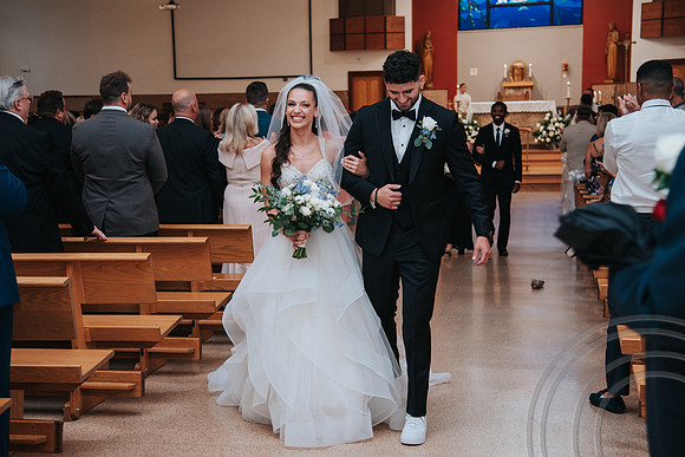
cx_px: 308
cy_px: 215
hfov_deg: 34.7
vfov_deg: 23.6
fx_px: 1094
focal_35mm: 57
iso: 1000
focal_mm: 52
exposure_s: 1/200
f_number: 4
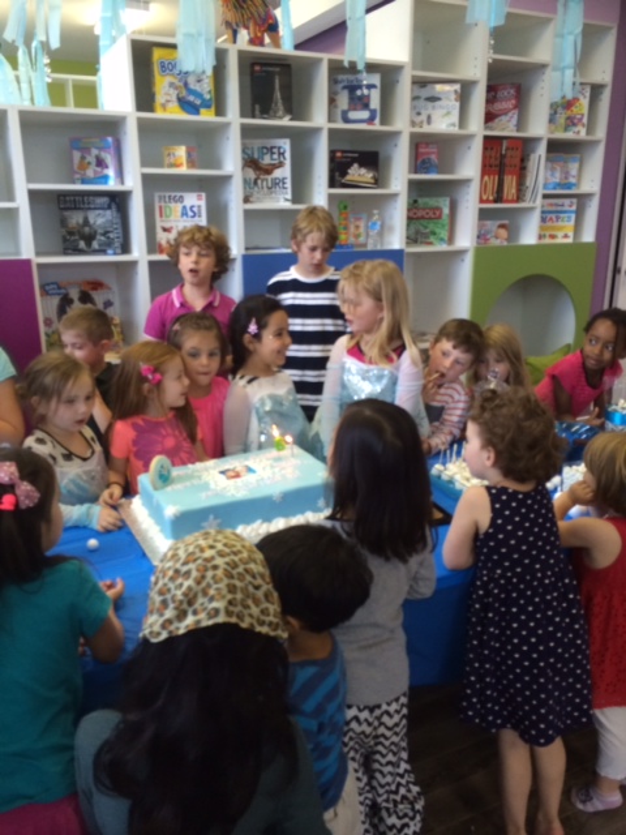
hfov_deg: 46.8
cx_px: 313
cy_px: 418
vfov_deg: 60.0
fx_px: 723
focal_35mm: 30
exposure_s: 1/30
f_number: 2.2
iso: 50
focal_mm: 4.12
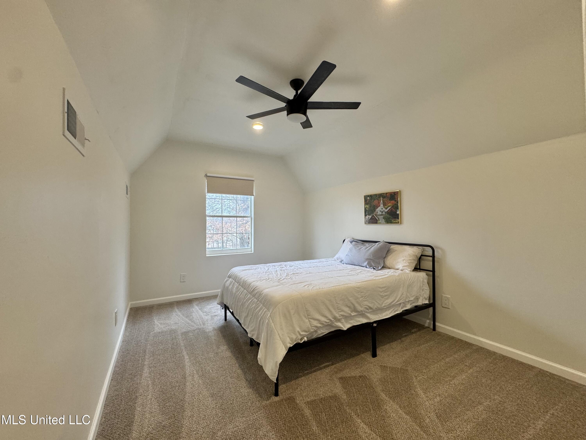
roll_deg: +0.2
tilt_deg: +4.4
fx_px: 237
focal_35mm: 14
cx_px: 293
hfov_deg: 102.1
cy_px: 220
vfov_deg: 85.7
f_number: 2.2
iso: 200
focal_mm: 2.22
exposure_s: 1/120
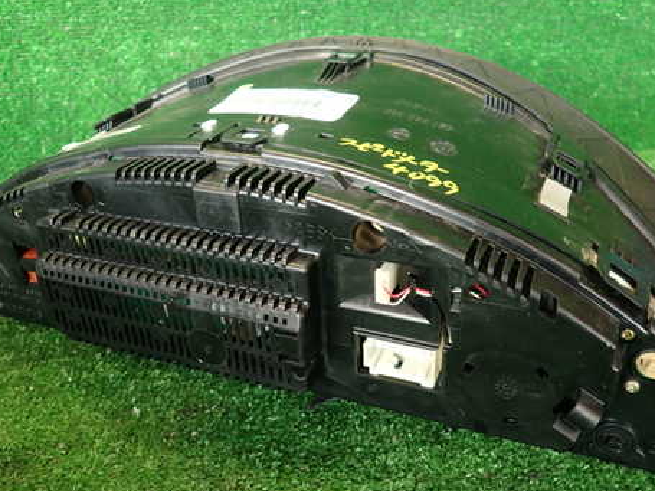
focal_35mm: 33
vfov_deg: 42.9
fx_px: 624
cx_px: 340
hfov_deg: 55.4
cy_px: 249
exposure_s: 1/30
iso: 200
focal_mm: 4.5
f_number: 2
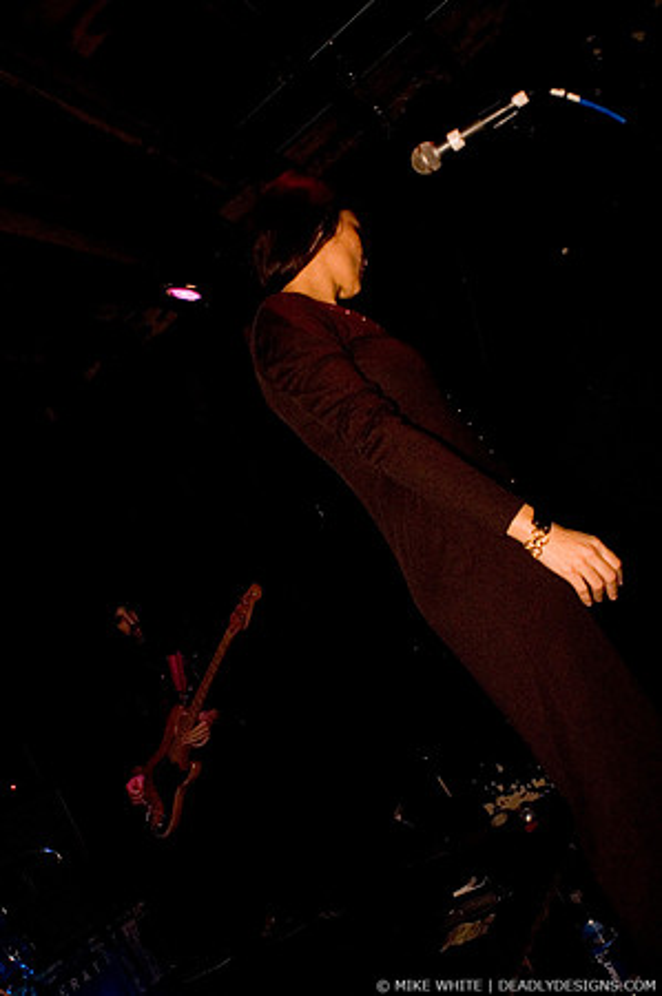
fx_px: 829
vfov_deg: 62.0
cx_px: 331
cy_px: 498
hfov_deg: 43.5
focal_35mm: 30
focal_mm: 20
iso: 800
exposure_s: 1/40
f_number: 2.8
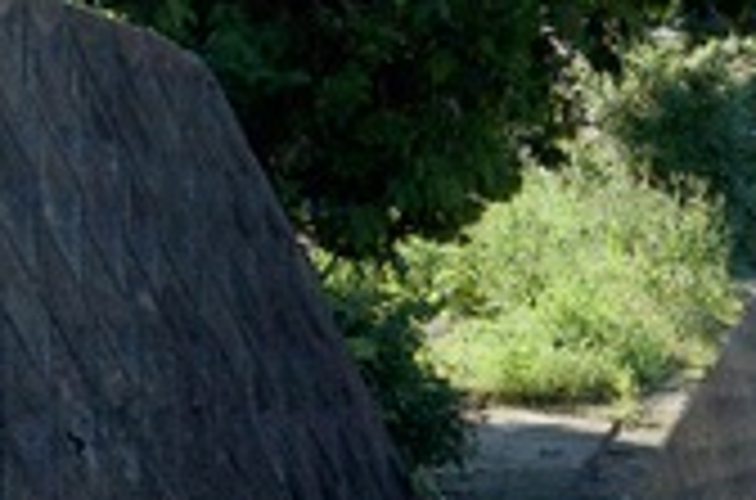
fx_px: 3811
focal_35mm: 182
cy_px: 318
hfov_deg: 10.8
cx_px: 1204
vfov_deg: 7.5
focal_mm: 18.3
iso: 500
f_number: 8
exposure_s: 1/750
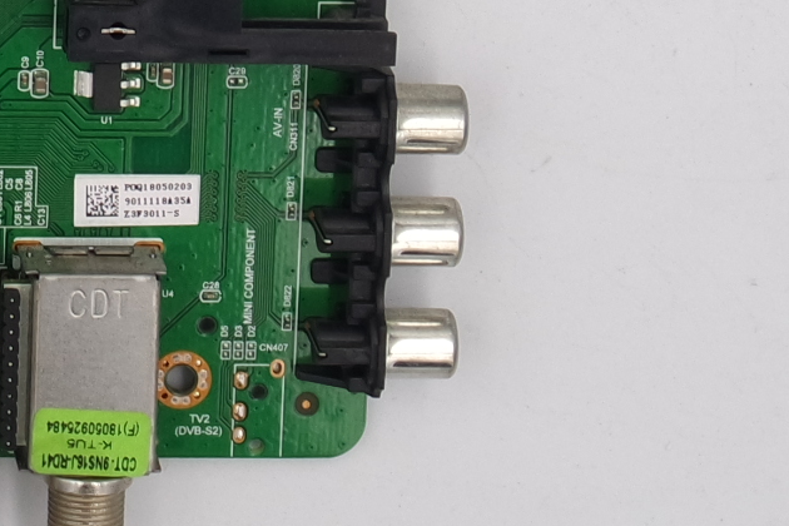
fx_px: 4142
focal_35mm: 189
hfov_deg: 10.7
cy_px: -621
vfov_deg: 7.0
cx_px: -179
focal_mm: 15
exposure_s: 1/100
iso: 160
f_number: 5
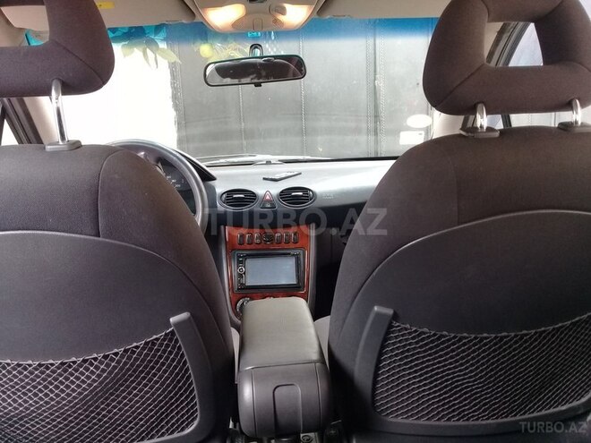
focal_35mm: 31
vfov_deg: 45.4
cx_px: 296
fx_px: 529
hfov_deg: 58.4
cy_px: 222
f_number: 2.2
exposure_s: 1/33
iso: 125
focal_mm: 3.3
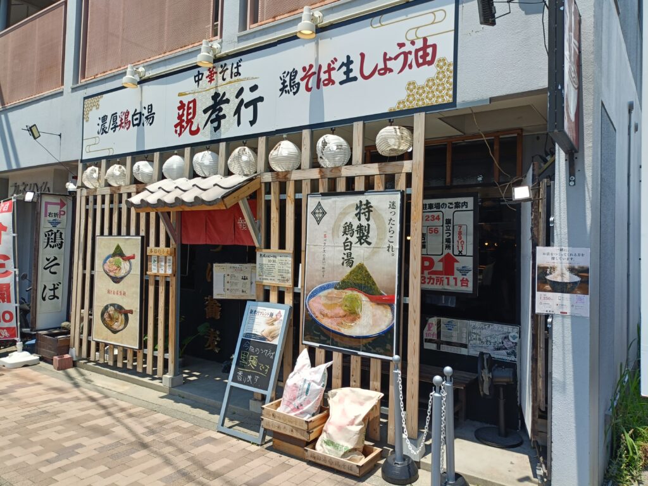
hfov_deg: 69.4
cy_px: 243
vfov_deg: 54.9
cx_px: 324
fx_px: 468
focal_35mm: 25
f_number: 1.7
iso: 50
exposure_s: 1/505
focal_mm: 4.7
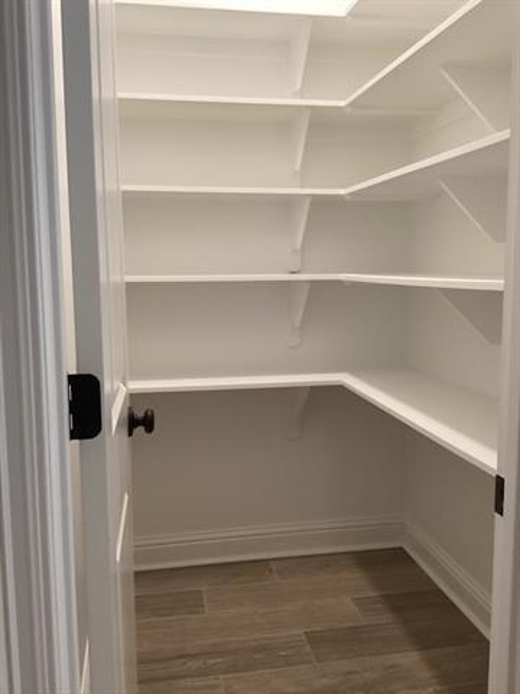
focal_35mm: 31
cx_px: 260
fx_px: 621
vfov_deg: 58.4
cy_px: 347
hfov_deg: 45.4
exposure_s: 1/60
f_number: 2.4
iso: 200
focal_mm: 3.3
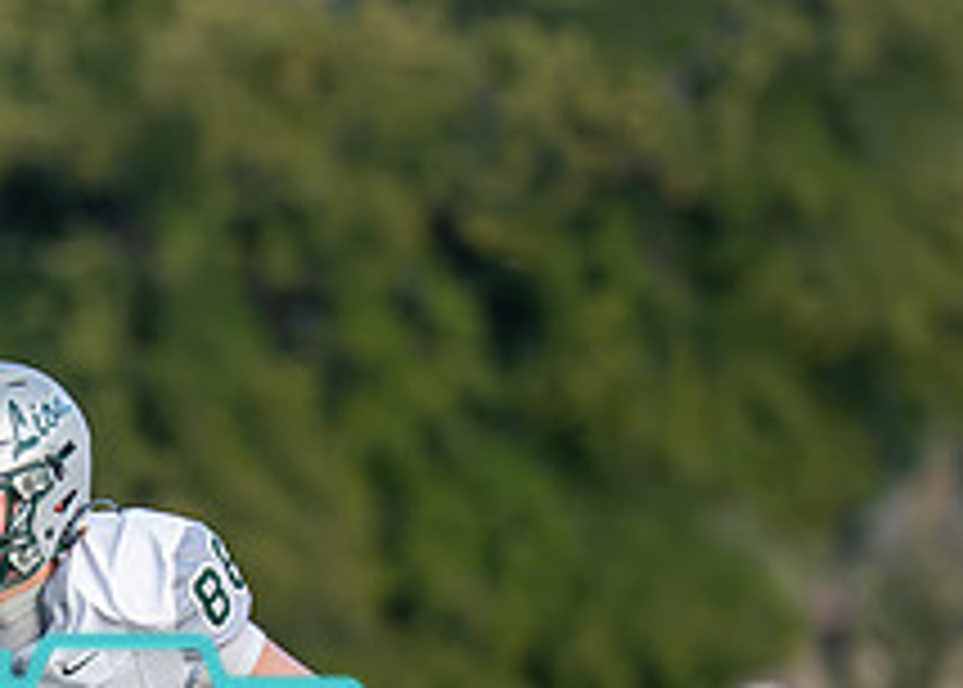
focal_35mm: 981
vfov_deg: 1.5
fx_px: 26839
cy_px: 743
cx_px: 98
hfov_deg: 2.1
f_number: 2.8
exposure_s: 1/1600
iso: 320
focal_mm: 200
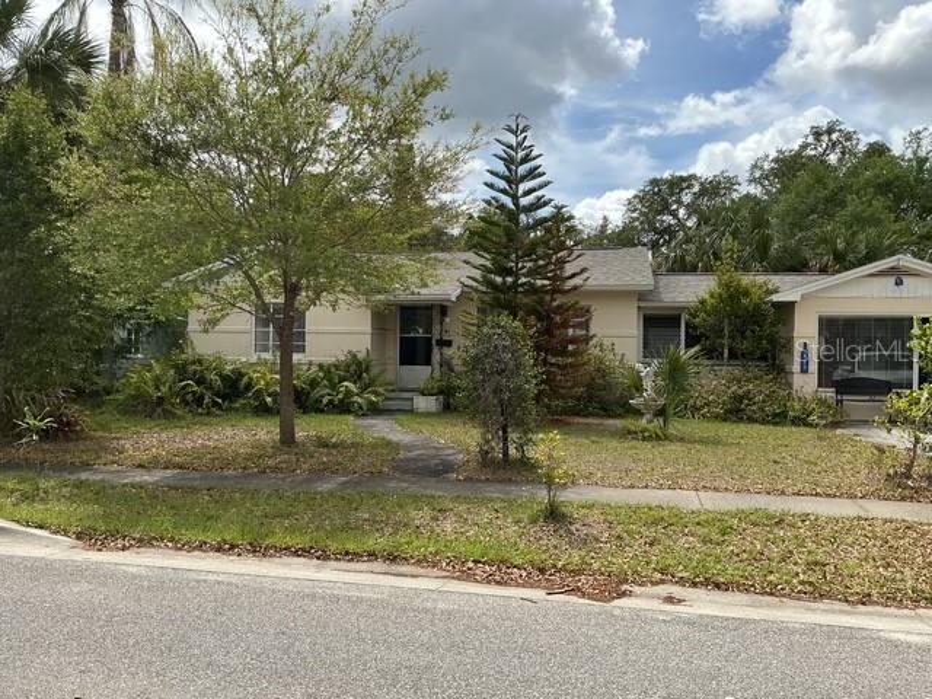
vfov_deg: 48.2
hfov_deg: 61.7
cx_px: 466
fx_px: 781
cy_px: 350
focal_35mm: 29
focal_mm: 3
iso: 25
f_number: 1.8
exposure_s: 1/1577
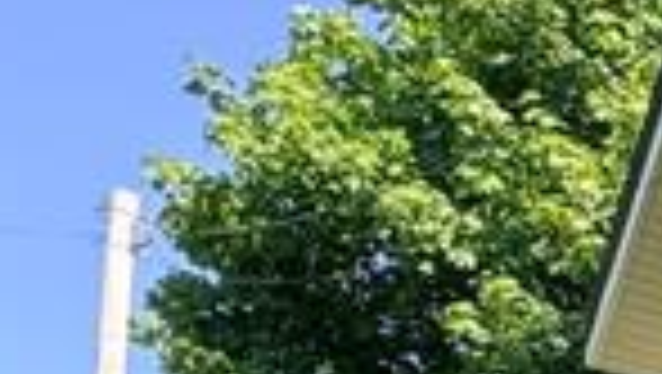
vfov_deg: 9.4
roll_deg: -2.8
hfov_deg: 13.4
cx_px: 1675
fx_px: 1862
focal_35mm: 106
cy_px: 1072
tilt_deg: +1.0
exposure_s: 1/321
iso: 64
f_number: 2.2
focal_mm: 2.22
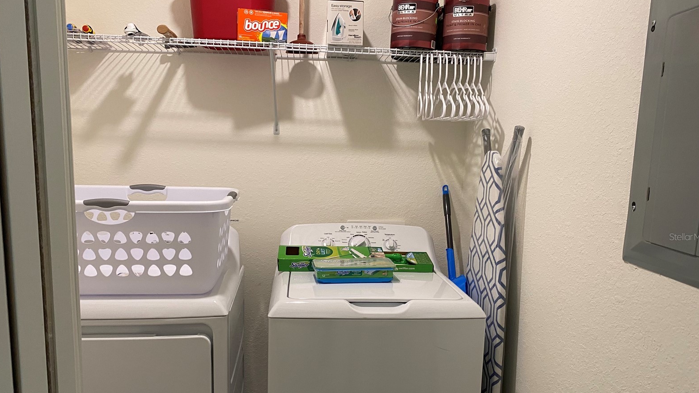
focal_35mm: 29
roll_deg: -0.4
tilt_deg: -10.8
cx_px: 354
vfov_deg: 40.0
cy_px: 237
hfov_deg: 66.1
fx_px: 537
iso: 125
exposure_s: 1/60
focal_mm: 4.25
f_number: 1.8
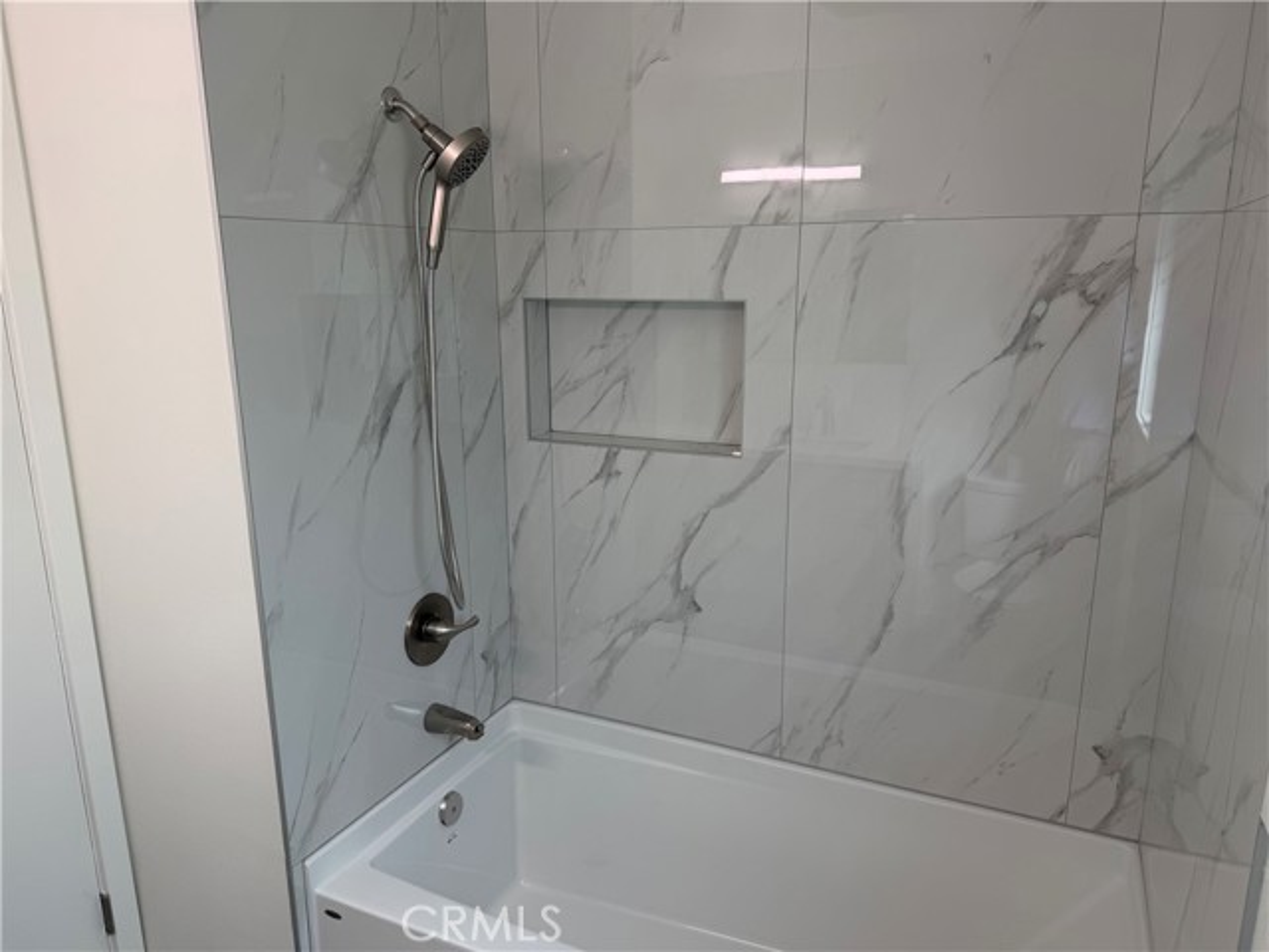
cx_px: 634
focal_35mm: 24
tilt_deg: -12.9
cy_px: 476
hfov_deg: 71.6
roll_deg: +0.5
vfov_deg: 56.8
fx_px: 880
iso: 50
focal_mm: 6.76
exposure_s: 1/148
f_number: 1.78
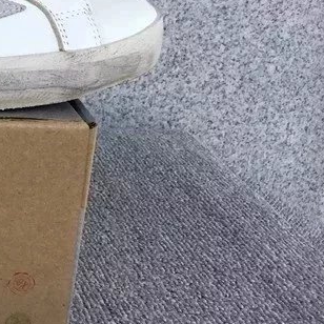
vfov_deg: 21.5
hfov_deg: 19.3
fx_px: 847
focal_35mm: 80
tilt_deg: -17.2
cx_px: -139
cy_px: 79
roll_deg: -1.2
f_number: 2.4
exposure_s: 1/351
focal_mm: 3.3
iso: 25
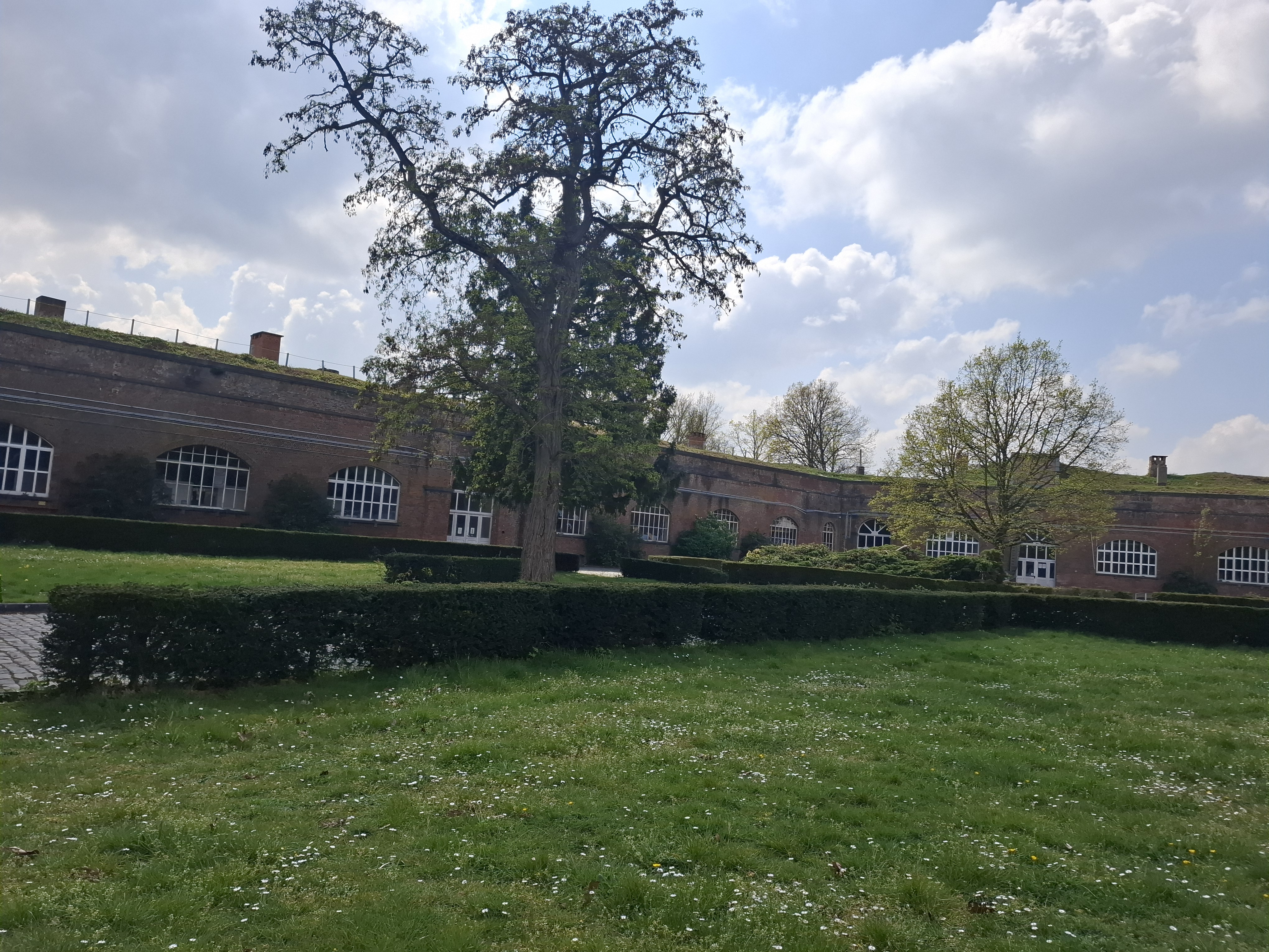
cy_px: 476
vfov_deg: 58.9
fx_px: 843
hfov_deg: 73.9
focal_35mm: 23
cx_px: 634
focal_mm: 5.54
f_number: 1.8
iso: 50
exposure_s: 1/3817
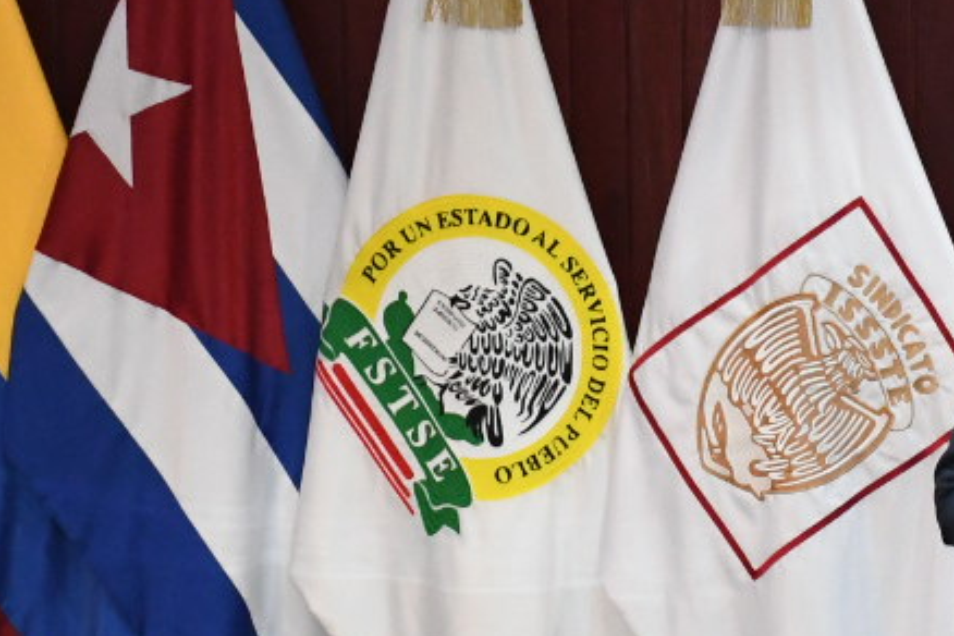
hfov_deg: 6.6
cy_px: 466
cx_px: 1126
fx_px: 8241
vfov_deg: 4.4
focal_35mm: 311
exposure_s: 1/125
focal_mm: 56
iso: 4000
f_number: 5.6
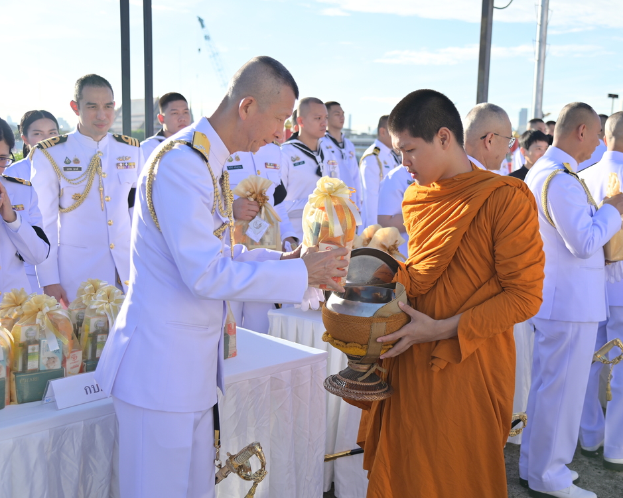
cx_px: 342
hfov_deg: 42.9
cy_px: 249
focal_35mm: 43
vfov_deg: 34.9
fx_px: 793
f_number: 4
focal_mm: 38
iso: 110
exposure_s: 1/500
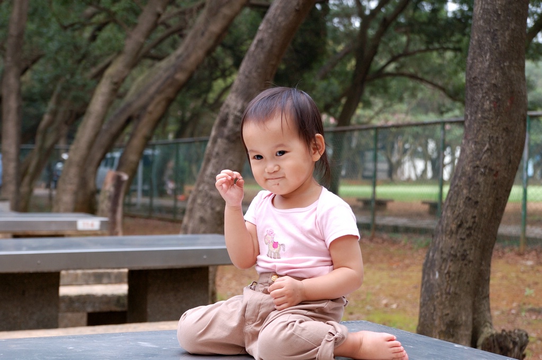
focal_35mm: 75
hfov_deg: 27.0
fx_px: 1128
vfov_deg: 18.2
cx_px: 271
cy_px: 180
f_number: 5
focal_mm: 50
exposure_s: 1/200
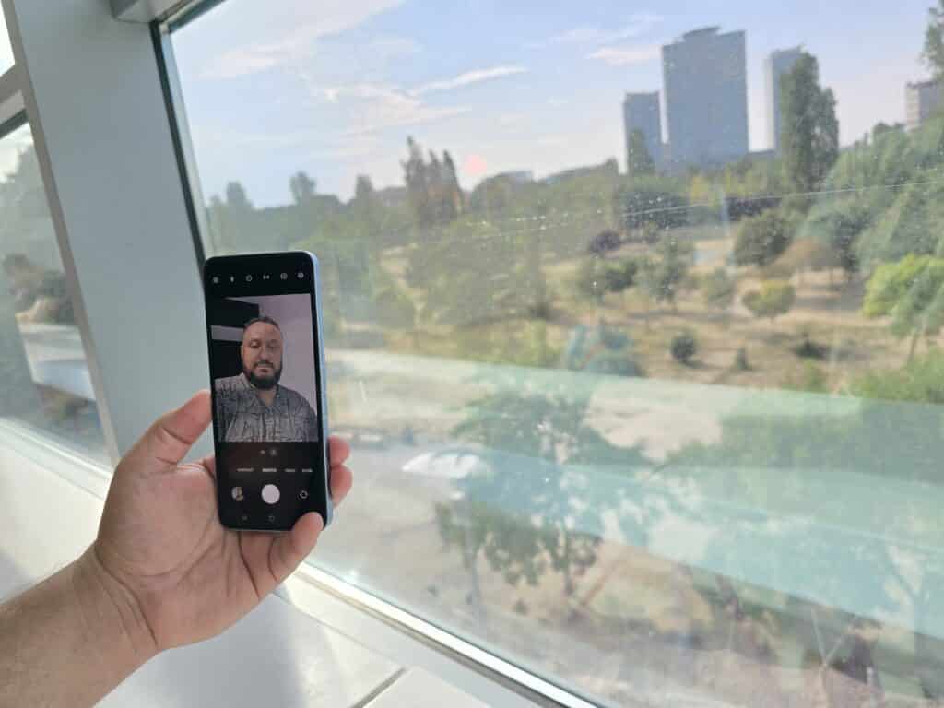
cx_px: 472
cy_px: 354
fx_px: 627
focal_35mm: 23
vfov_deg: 58.9
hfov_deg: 73.9
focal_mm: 6.3
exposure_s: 1/180
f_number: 1.7
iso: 40
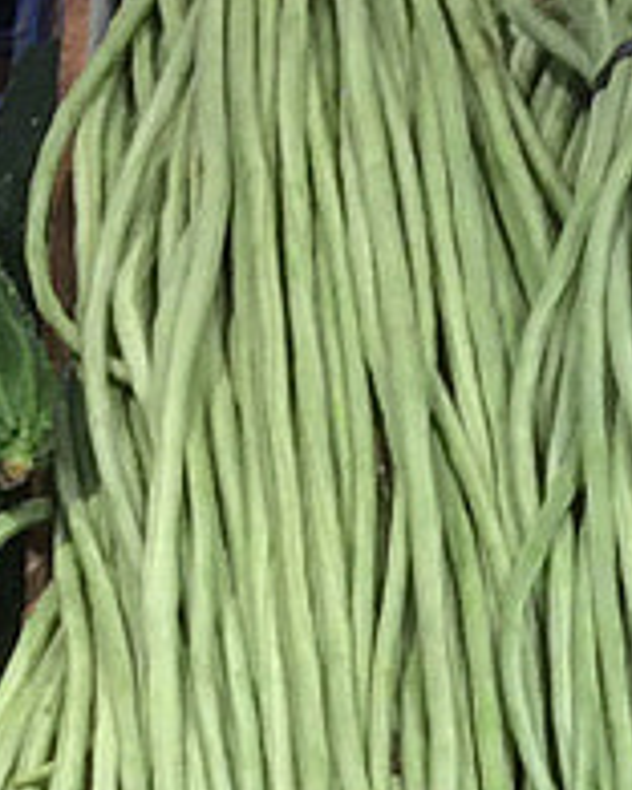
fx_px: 5424
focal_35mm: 232
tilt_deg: -40.9
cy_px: 2415
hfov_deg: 6.5
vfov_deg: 7.3
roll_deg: -0.2
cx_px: 1248
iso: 40
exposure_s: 1/50
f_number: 2.2
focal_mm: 4.15
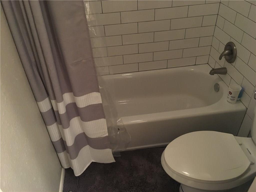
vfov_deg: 48.2
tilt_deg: -37.1
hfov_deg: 61.7
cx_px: 128
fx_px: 214
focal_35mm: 29
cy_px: 96
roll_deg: +2.6
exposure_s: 1/20
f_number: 2.2
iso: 200
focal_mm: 4.15
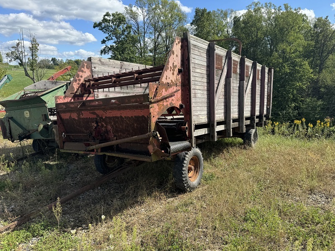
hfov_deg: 71.6
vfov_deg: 56.8
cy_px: 126
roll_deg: +0.7
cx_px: 168
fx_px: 232
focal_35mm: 24
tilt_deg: -12.3
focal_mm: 6.76
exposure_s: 1/2710
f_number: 1.78
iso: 80
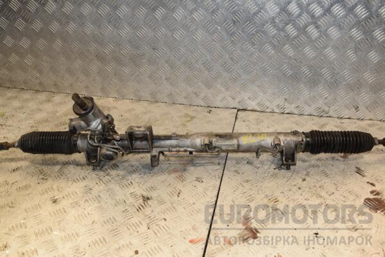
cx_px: 192
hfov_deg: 51.3
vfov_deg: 35.5
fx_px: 401
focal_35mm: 38
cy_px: 128
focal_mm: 25
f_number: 8
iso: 800
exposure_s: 1/200
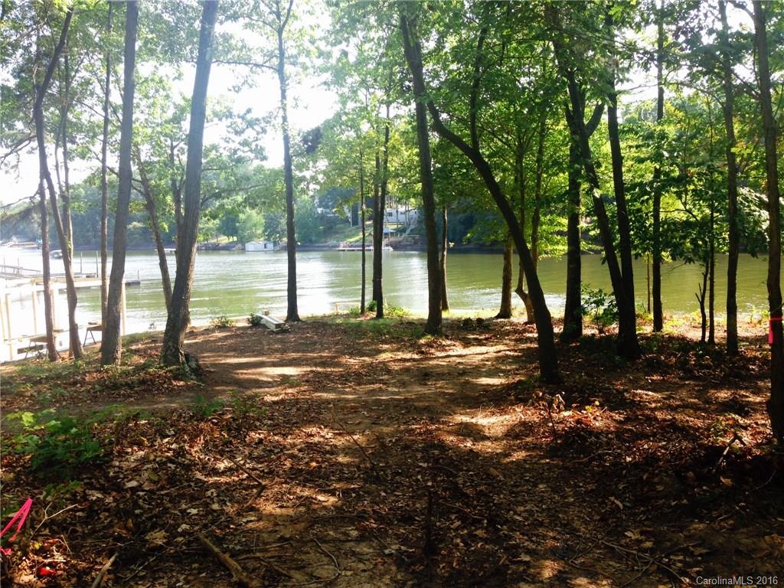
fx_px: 747
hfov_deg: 55.4
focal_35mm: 33
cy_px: 294
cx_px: 392
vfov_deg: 42.9
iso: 50
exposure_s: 1/191
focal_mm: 4.12
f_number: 2.4
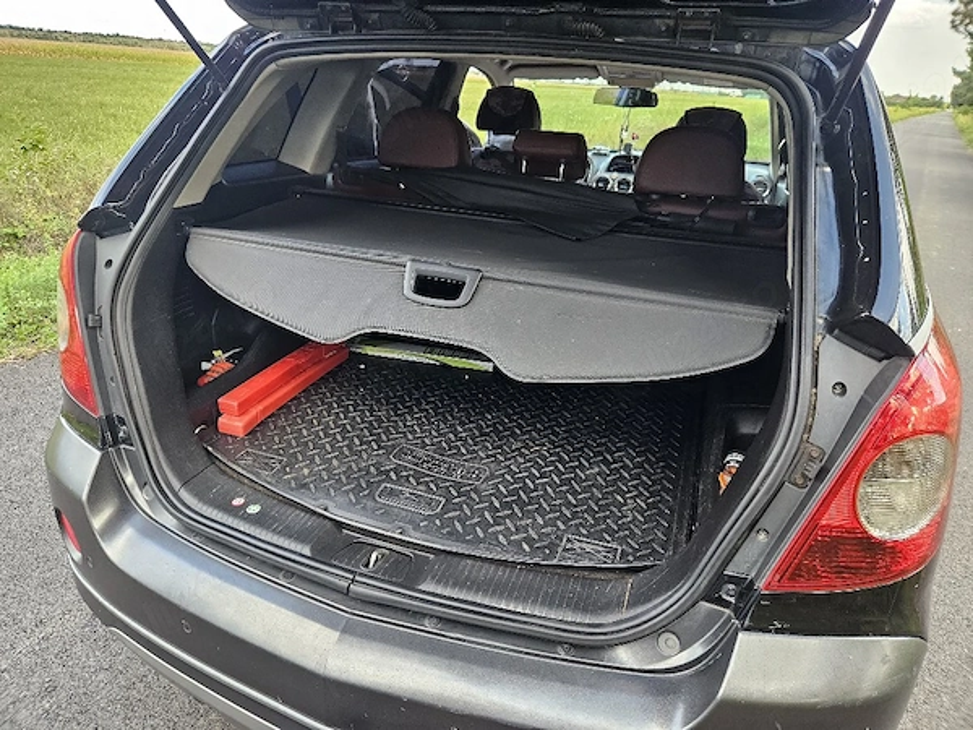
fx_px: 646
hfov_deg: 73.9
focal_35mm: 23
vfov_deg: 58.9
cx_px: 486
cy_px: 365
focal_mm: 5.4
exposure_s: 1/182
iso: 160
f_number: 1.8
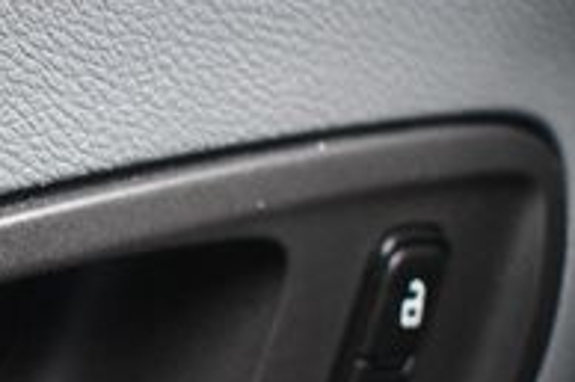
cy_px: 361
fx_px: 1787
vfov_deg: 12.1
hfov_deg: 17.9
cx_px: 36
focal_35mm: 112
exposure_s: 1/125
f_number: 3.8
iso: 2800
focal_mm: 23
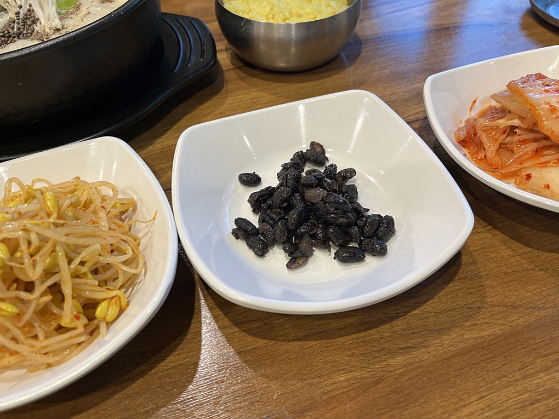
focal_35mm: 26
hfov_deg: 67.3
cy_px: 210
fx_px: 420
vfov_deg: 53.1
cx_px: 280
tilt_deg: -47.4
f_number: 1.6
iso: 64
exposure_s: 1/60
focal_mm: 5.1
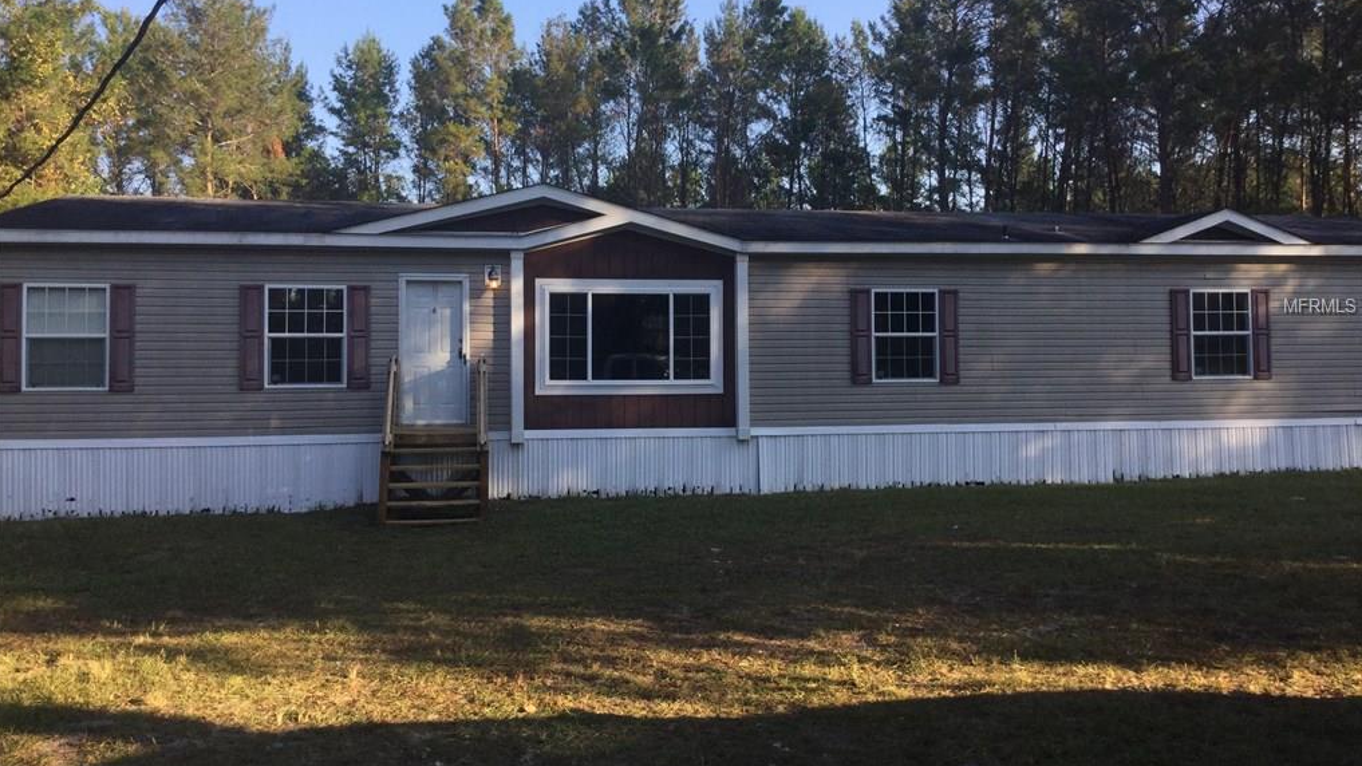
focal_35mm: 34
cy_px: 307
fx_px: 1228
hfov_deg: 58.0
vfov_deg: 34.5
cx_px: 679
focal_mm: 3.3
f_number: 2.4
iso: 25
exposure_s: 1/450
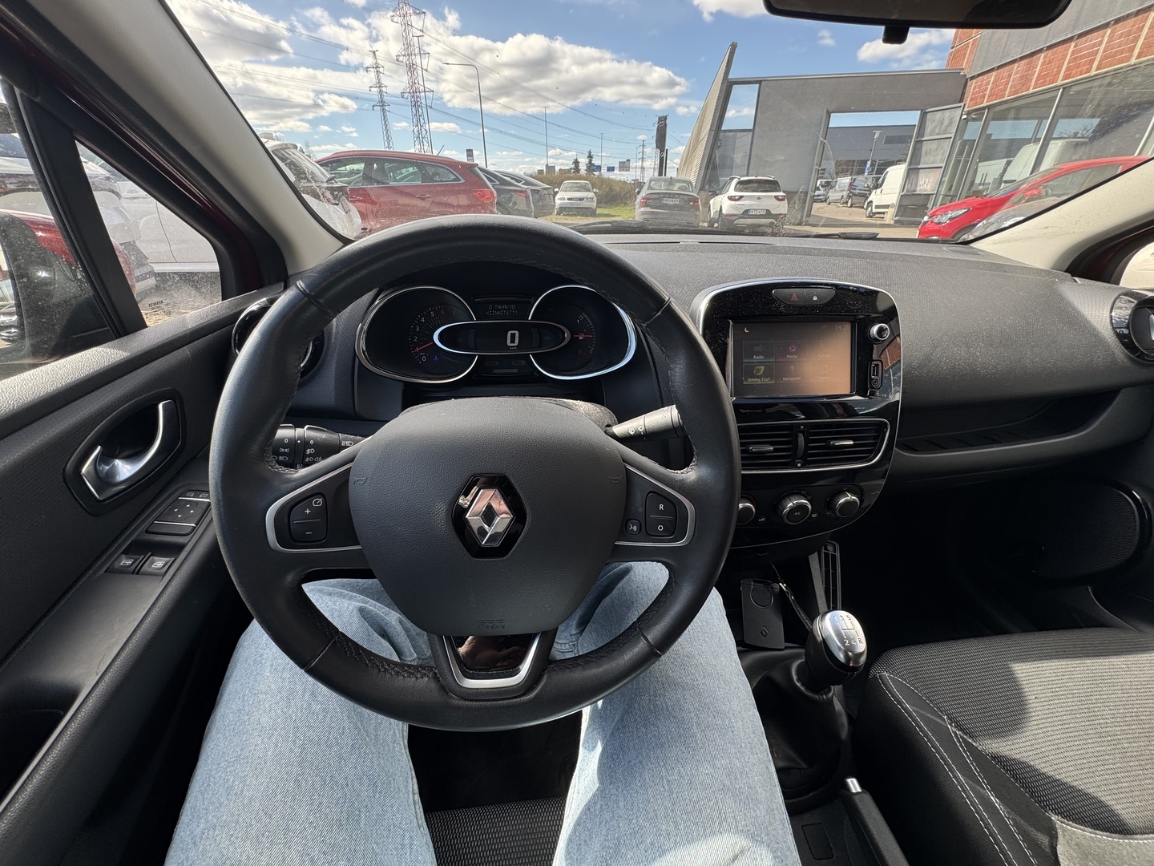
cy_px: 433
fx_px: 467
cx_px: 577
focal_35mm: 14
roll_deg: +1.1
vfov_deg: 85.7
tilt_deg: -27.8
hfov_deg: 102.1
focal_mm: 2.22
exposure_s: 1/185
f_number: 2.2
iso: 40
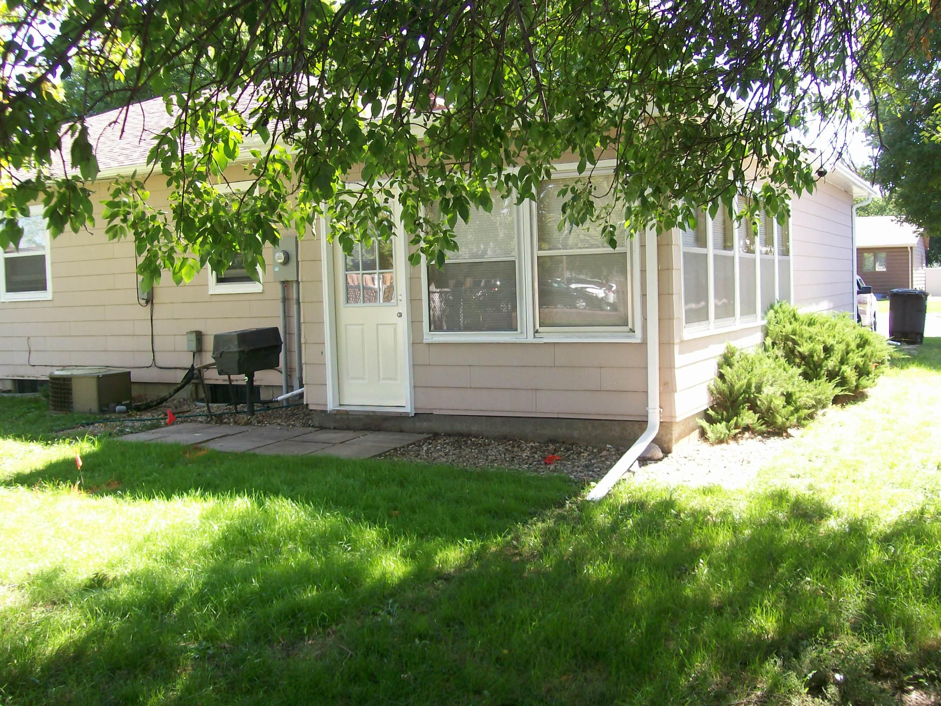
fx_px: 979
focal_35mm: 36
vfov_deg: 39.7
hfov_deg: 51.4
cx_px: 470
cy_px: 353
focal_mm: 6
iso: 80
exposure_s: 1/171
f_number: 2.7
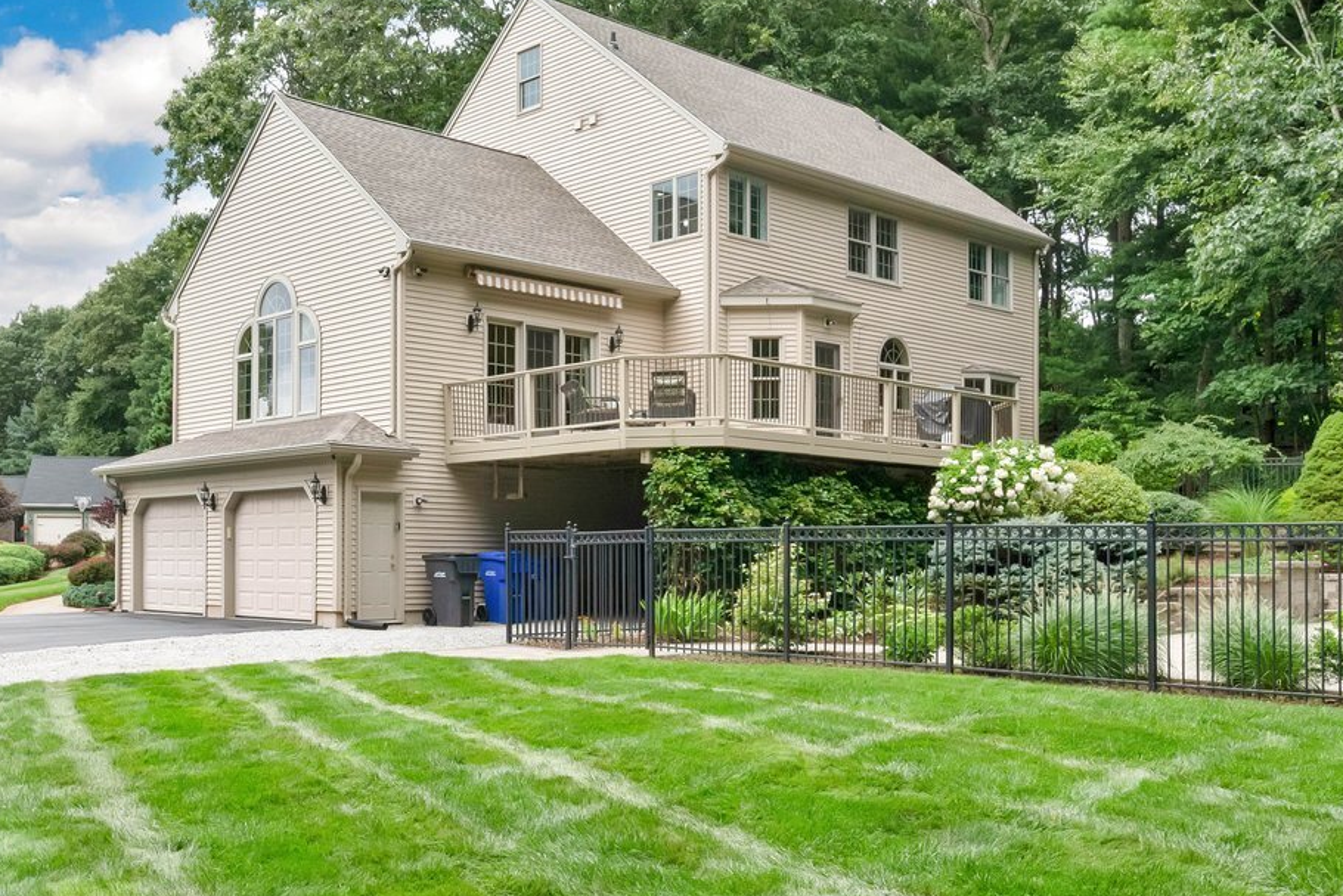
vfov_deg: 35.7
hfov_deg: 50.7
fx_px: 1385
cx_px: 437
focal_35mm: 37
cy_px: 541
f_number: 10
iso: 800
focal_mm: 16.5
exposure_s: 1/400
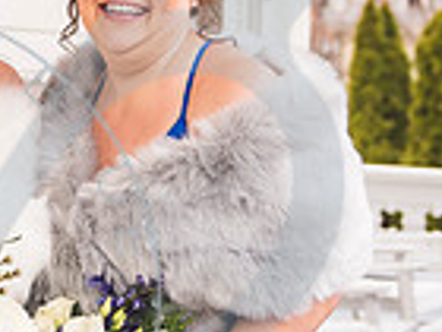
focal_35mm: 108
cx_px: 9
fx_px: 1379
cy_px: 54
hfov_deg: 17.8
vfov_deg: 13.6
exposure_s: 1/250
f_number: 2.8
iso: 100
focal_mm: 35
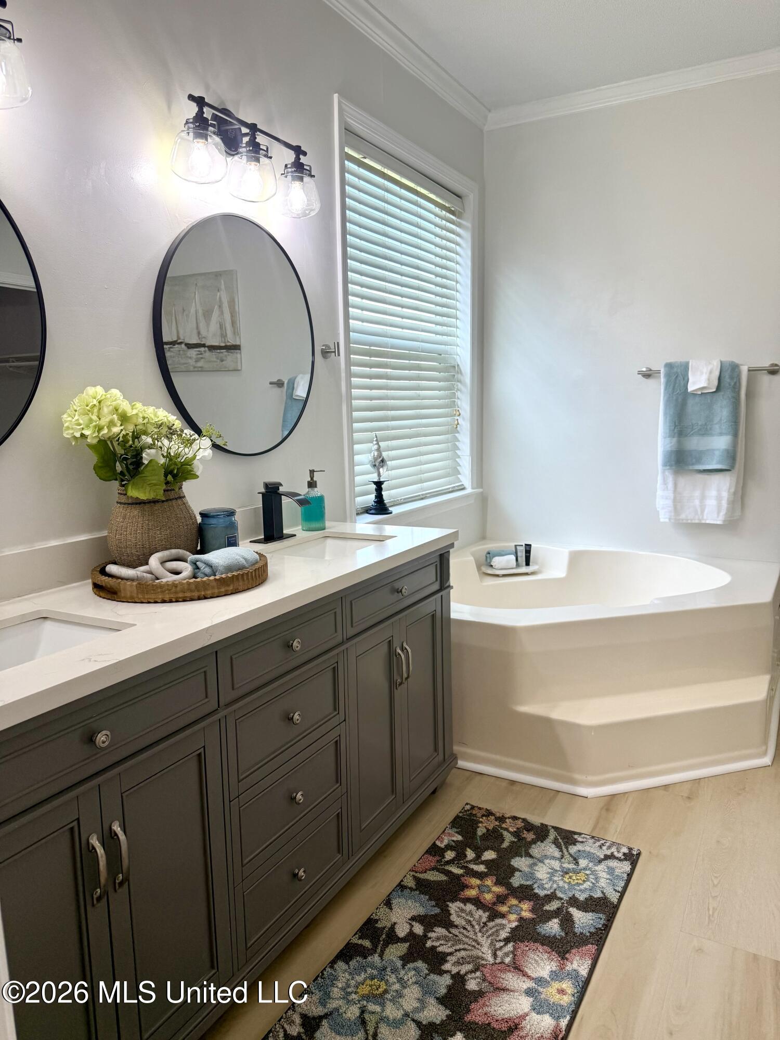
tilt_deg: -8.3
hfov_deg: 56.8
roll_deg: +0.6
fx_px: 721
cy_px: 520
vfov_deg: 71.6
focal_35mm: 24
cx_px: 390
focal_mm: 6.76
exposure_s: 1/237
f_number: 1.78
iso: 100
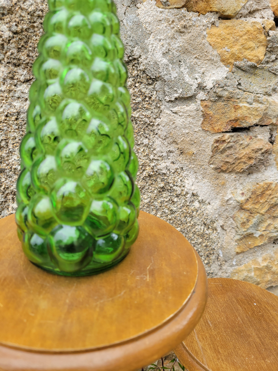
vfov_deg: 67.3
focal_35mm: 26
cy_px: 186
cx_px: 139
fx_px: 278
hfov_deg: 53.1
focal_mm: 5.4
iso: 40
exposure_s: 1/368
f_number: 1.8
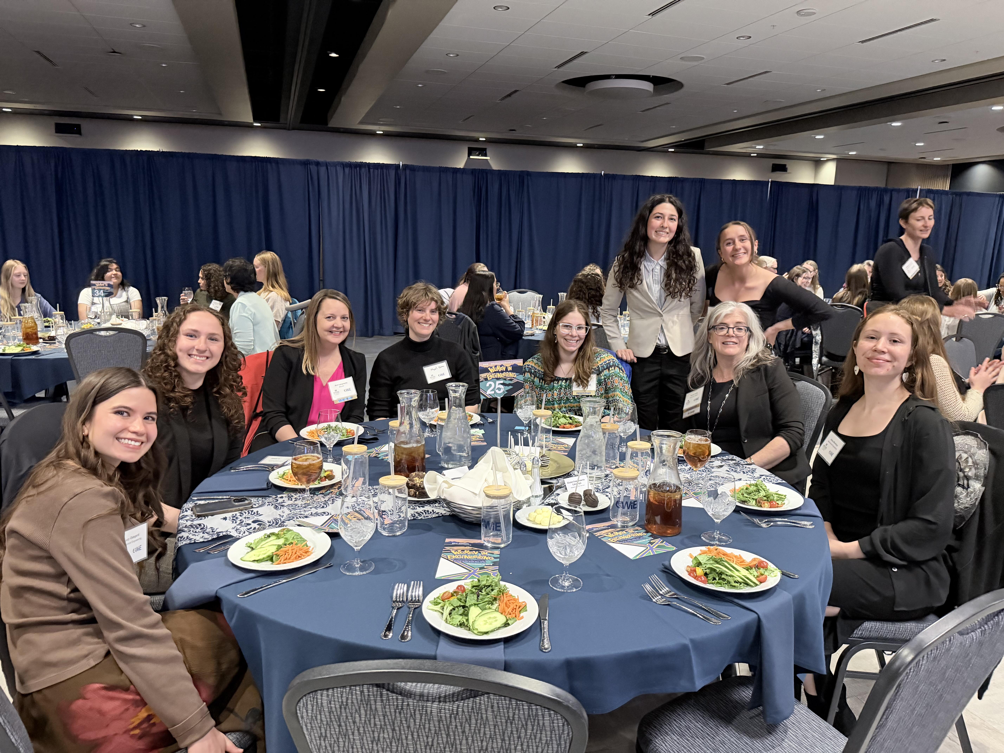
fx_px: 696
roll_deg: -1.0
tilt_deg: -12.9
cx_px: 502
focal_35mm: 24
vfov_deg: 56.8
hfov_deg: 71.6
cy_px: 376
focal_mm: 6.76
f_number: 1.78
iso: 1000
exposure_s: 1/40
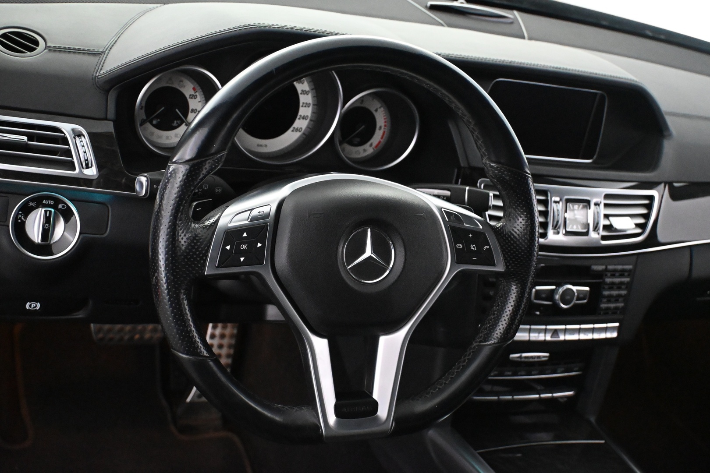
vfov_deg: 29.4
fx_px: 902
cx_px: 355
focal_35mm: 46
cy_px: 236
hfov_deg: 43.0
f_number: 4.8
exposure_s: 1/60
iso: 8000
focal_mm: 30.5
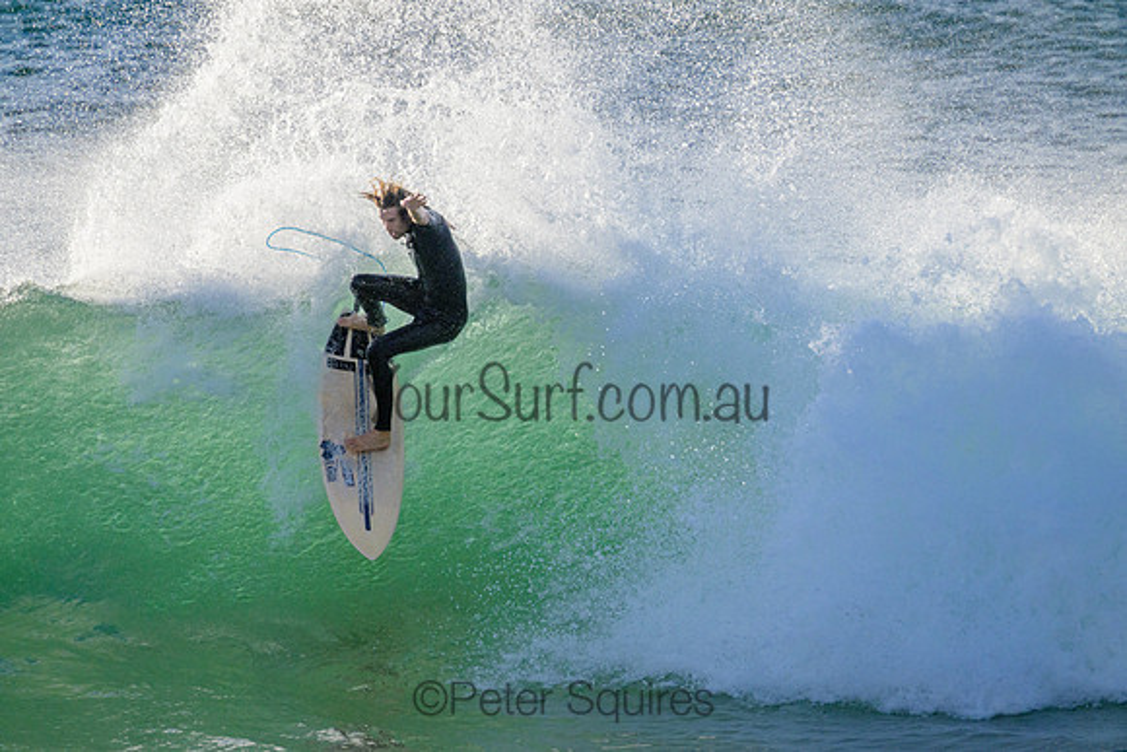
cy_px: 376
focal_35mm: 800
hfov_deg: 2.6
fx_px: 25049
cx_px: 564
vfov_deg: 1.7
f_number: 11
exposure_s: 1/2000
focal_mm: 800
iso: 1250
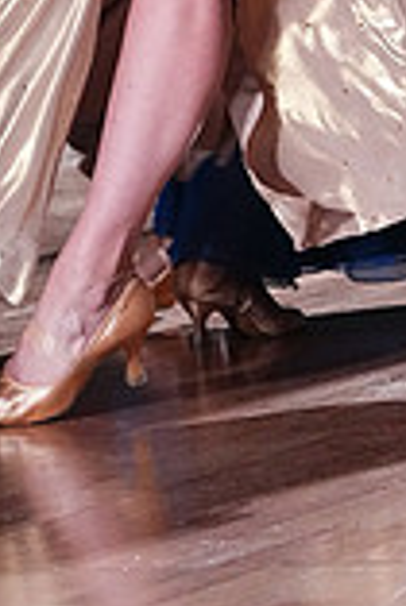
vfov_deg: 4.0
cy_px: -367
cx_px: -188
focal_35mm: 510
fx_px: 8608
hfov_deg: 2.7
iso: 8000
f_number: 5
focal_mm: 138
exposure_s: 1/400
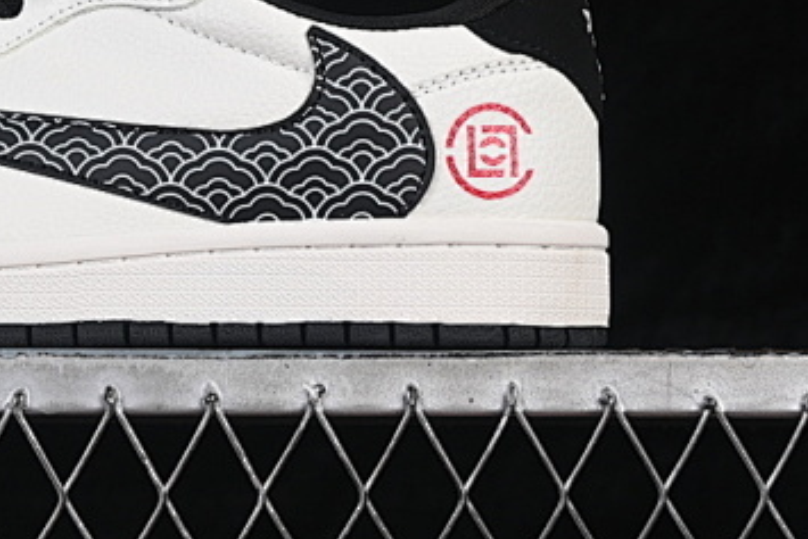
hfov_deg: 12.0
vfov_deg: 8.1
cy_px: -33
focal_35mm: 169
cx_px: 46
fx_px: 3794
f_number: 8
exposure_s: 1/80
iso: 160
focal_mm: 50
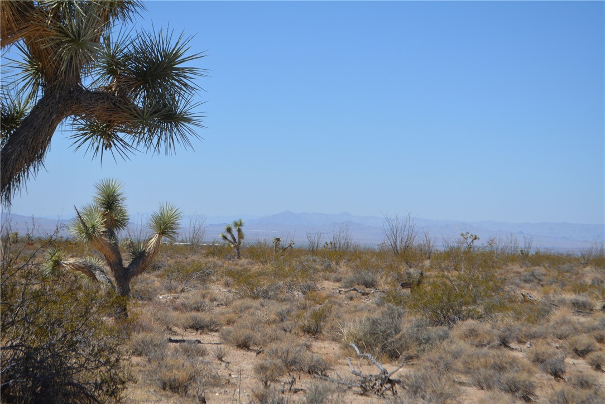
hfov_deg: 24.6
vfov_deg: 16.6
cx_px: 302
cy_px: 202
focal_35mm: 82
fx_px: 1387
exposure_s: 1/2000
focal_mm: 55
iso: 400
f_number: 7.1
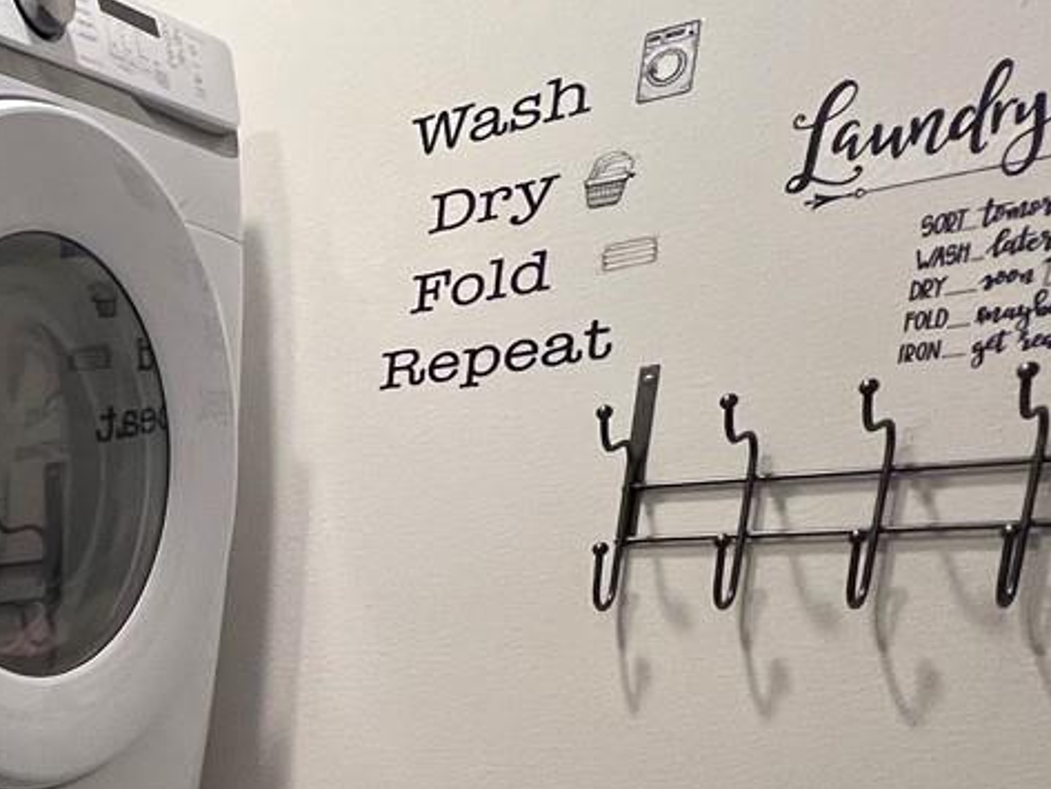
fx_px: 1336
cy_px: 925
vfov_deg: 28.9
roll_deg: -0.7
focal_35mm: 44
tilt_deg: -11.3
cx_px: -402
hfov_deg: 30.6
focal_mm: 1.57
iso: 200
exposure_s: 1/120
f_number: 1.8
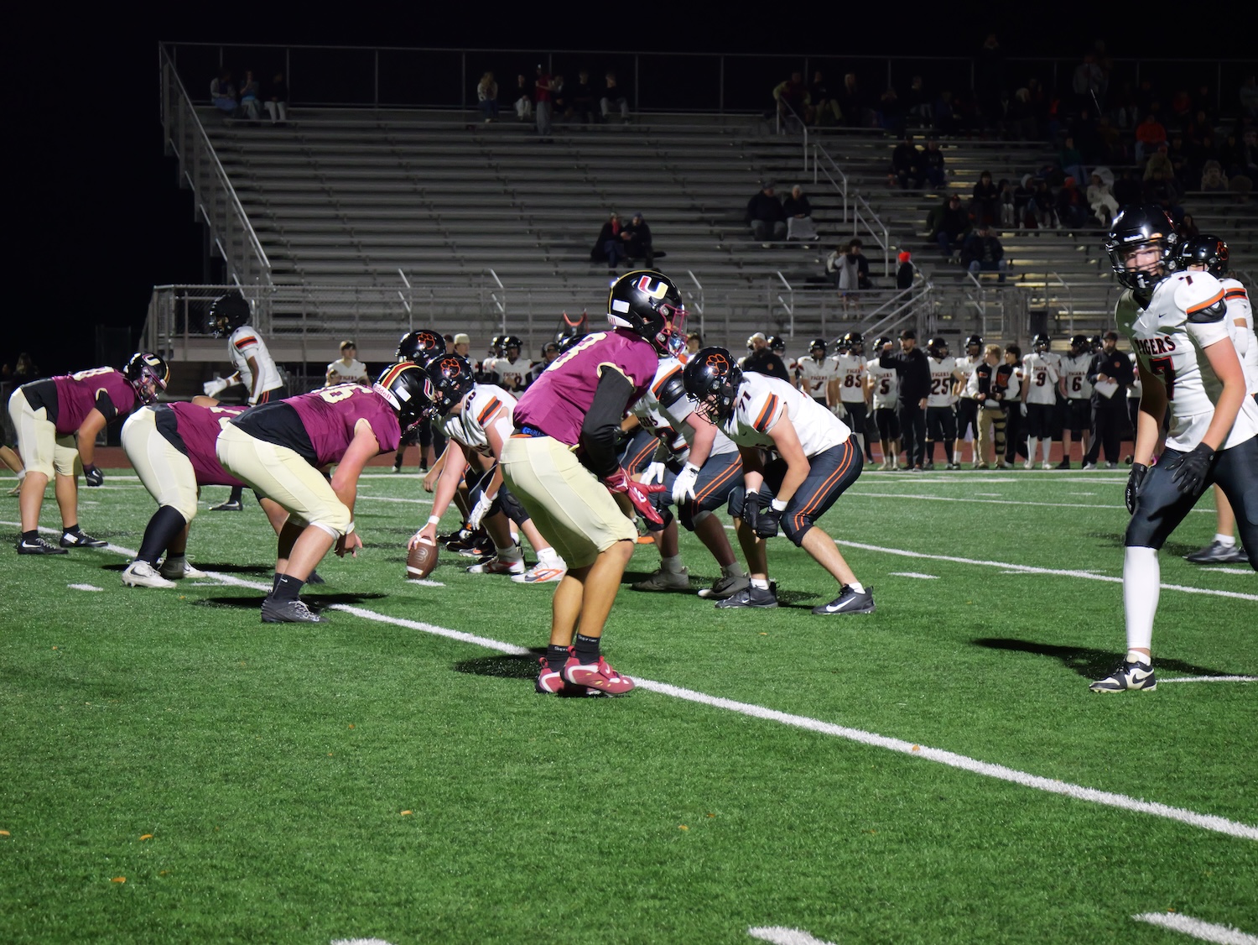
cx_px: 629
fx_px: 5017
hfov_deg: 14.3
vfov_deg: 10.8
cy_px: 472
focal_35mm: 138
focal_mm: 69
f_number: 4.9
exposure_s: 1/100
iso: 3200
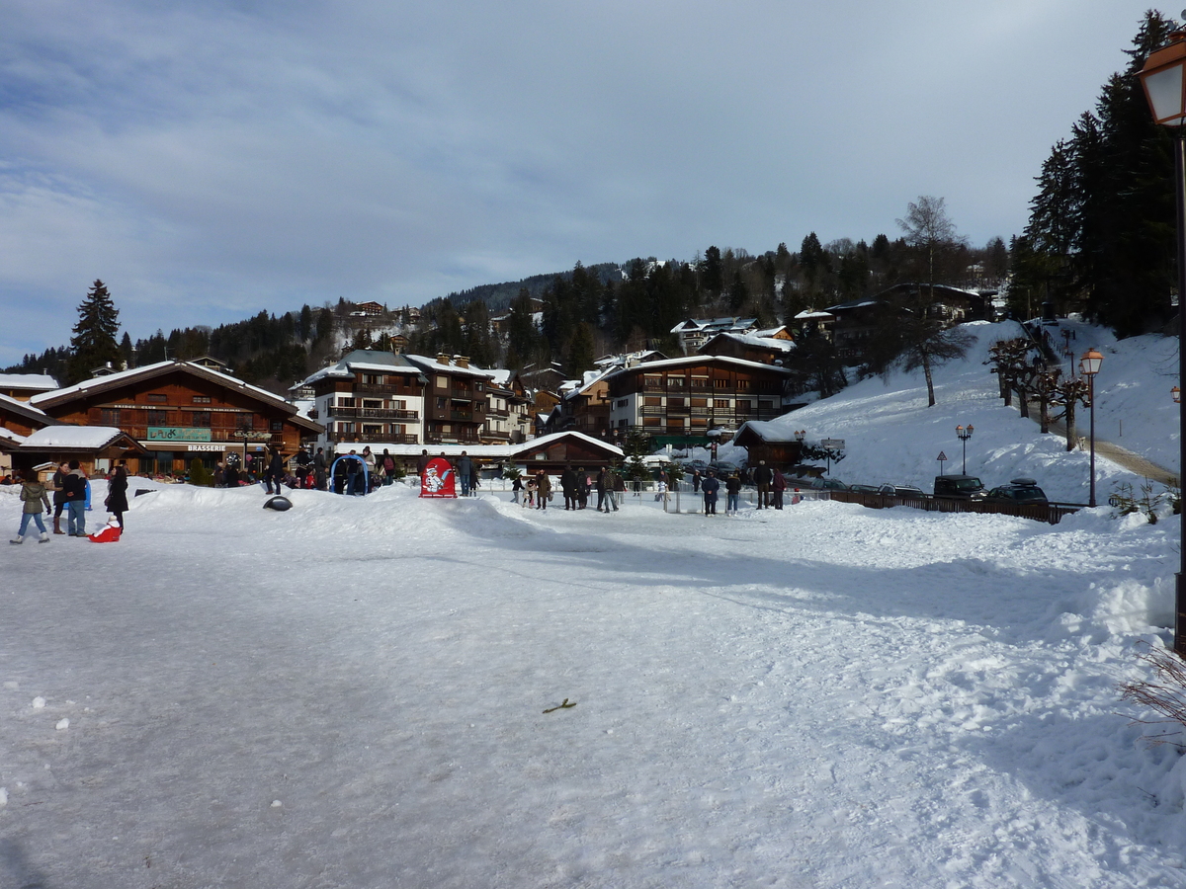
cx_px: 593
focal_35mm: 25
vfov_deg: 54.9
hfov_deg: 69.4
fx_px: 857
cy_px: 444
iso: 80
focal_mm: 4.1
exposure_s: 1/500
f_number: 5.6
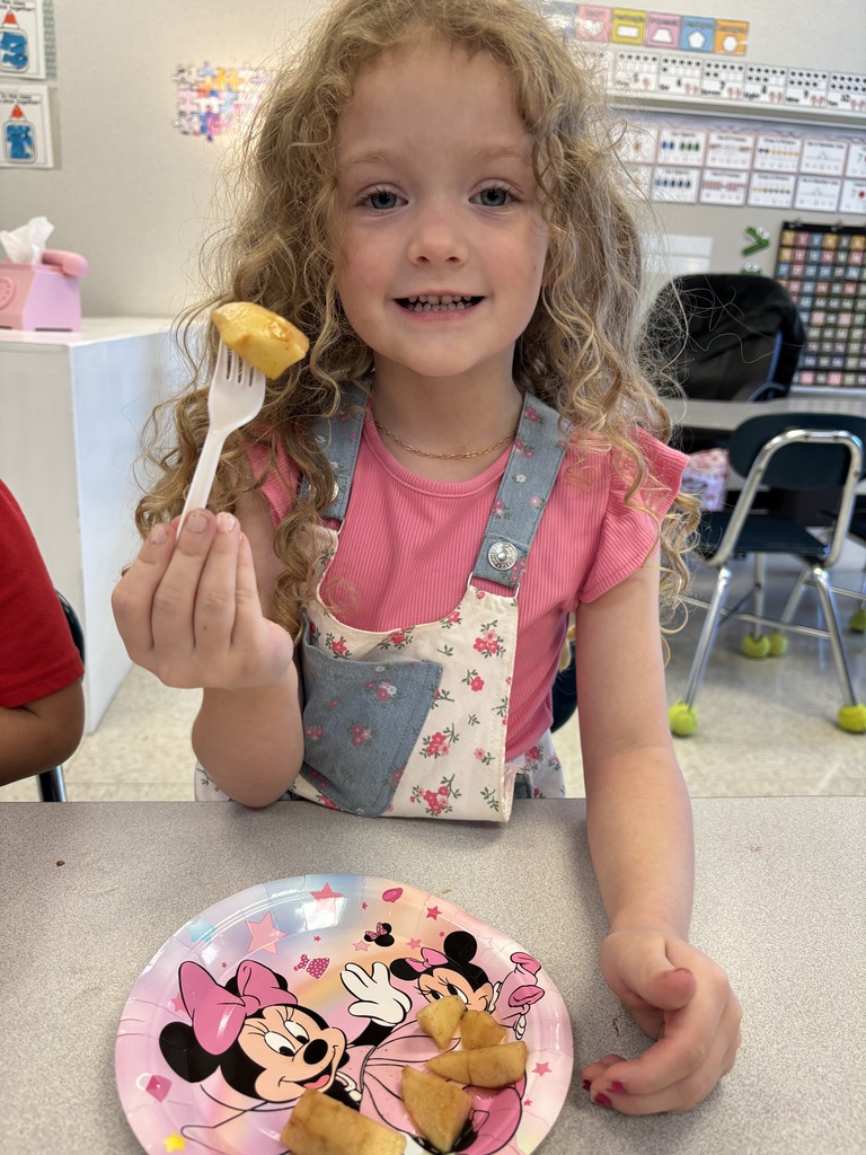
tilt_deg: -17.2
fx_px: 867
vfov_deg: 67.3
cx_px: 433
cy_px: 578
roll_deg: -3.7
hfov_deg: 53.1
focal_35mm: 26
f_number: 1.6
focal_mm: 5.96
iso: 125
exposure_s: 1/60
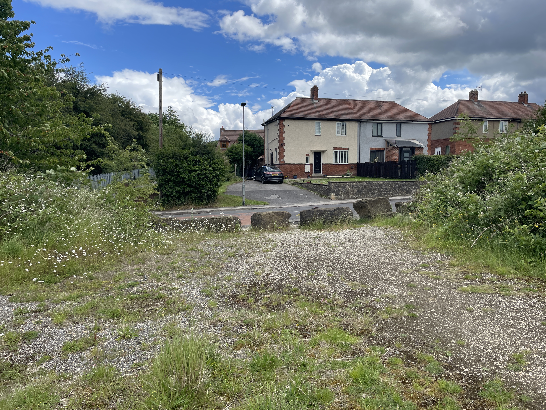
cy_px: 205
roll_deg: +0.7
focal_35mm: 26
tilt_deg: -2.7
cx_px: 273
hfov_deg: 67.3
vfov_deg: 53.1
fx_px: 410
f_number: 1.6
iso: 32
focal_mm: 4.2
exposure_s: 1/3040
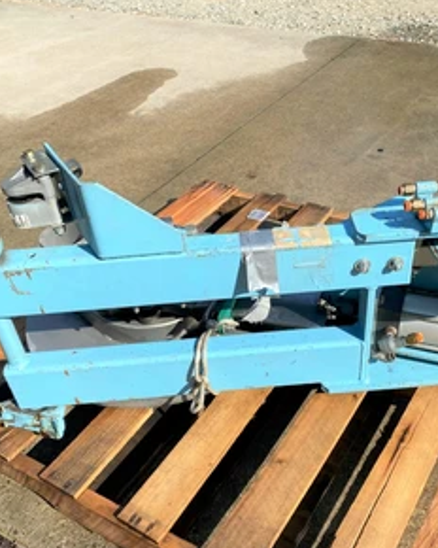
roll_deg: +5.7
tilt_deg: -37.6
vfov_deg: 51.5
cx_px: 257
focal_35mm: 35
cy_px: 280
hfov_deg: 42.1
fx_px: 567
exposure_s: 1/2410
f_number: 1.8
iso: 32
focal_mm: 4.25
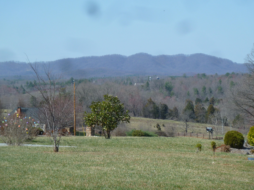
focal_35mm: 137
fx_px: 1005
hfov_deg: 14.4
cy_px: 95
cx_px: 127
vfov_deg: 10.8
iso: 80
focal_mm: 22.5
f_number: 4.5
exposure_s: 1/400
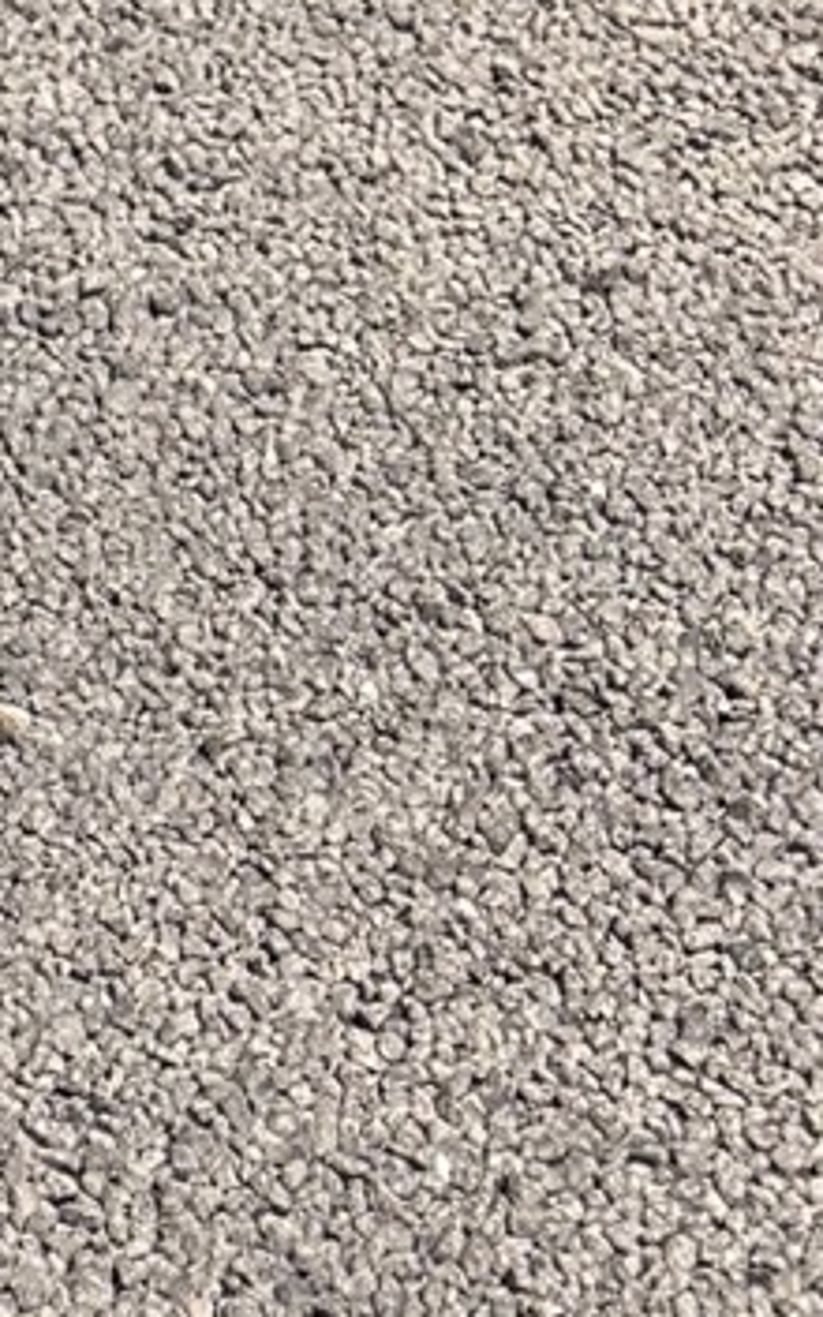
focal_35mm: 148
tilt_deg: -9.2
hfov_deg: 8.6
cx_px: -557
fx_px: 5311
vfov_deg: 11.5
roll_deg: +1.0
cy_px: -1891
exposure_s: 1/3021
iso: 80
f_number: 1.78
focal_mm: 6.76
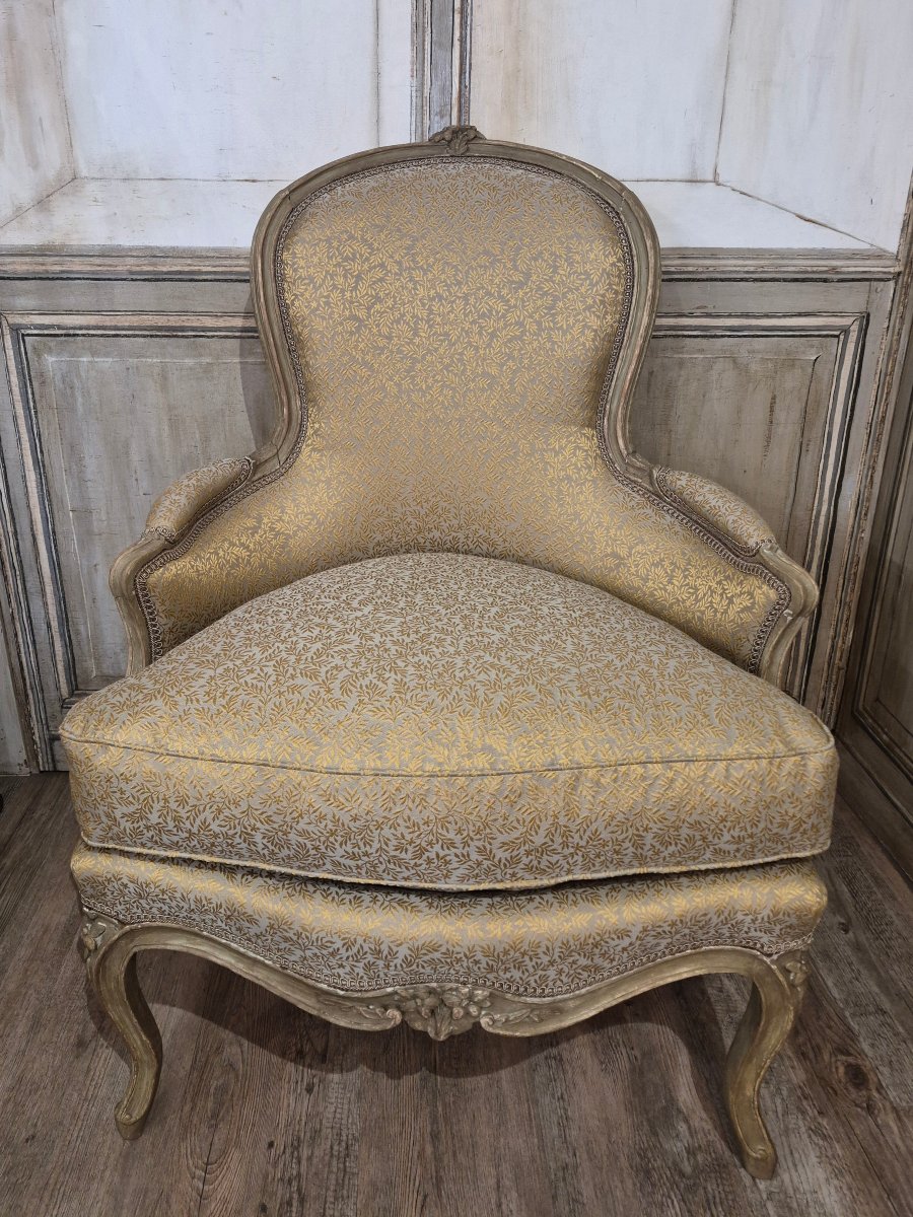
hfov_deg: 58.9
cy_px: 608
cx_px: 456
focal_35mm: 23
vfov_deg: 73.9
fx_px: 809
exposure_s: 1/100
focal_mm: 5.4
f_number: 1.8
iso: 640
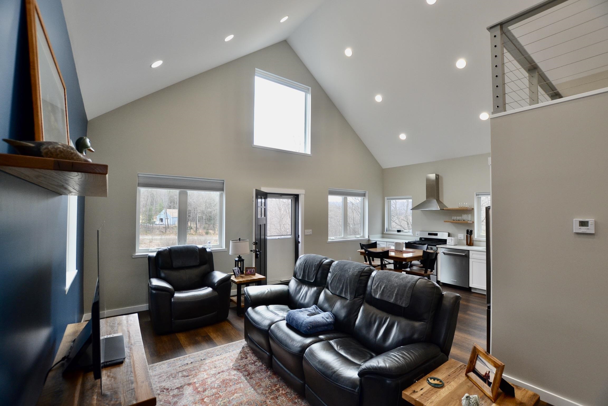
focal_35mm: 15
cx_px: 304
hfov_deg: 100.4
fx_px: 253
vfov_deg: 77.3
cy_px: 203
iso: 400
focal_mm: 10
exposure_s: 1/125
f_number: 5.6
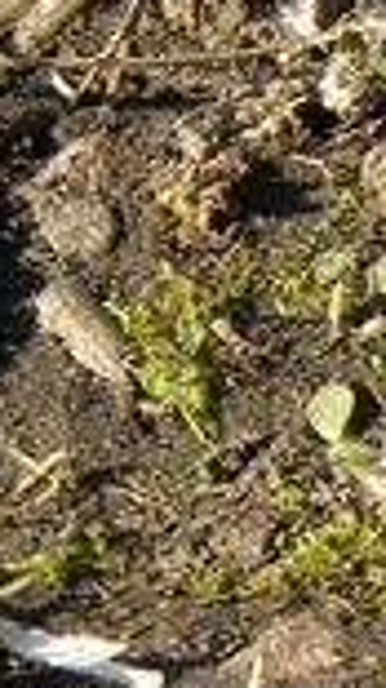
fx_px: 5431
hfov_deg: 4.0
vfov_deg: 7.2
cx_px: 896
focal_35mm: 298
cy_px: 471
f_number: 4.5
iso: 80
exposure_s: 1/205
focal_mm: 15.1
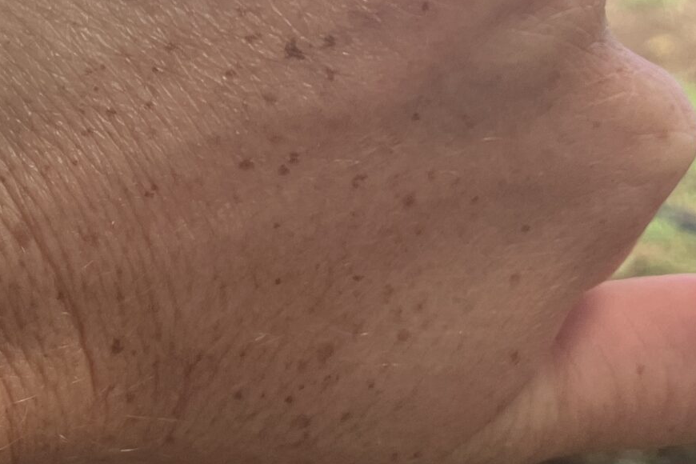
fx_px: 1759
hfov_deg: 21.5
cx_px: -16
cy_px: 206
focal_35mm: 91
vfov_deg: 15.0
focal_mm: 3.99
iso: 32
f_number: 1.8
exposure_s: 1/704
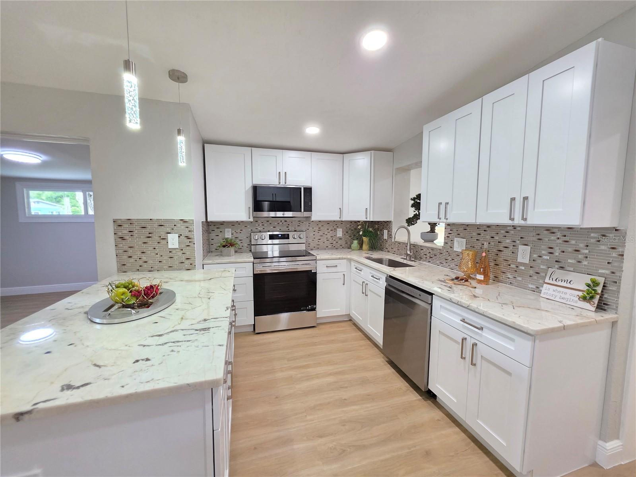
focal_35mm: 13
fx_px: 239
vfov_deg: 89.9
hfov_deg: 106.2
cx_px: 318
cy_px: 238
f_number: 1.9
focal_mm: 2.2
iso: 320
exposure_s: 1/120
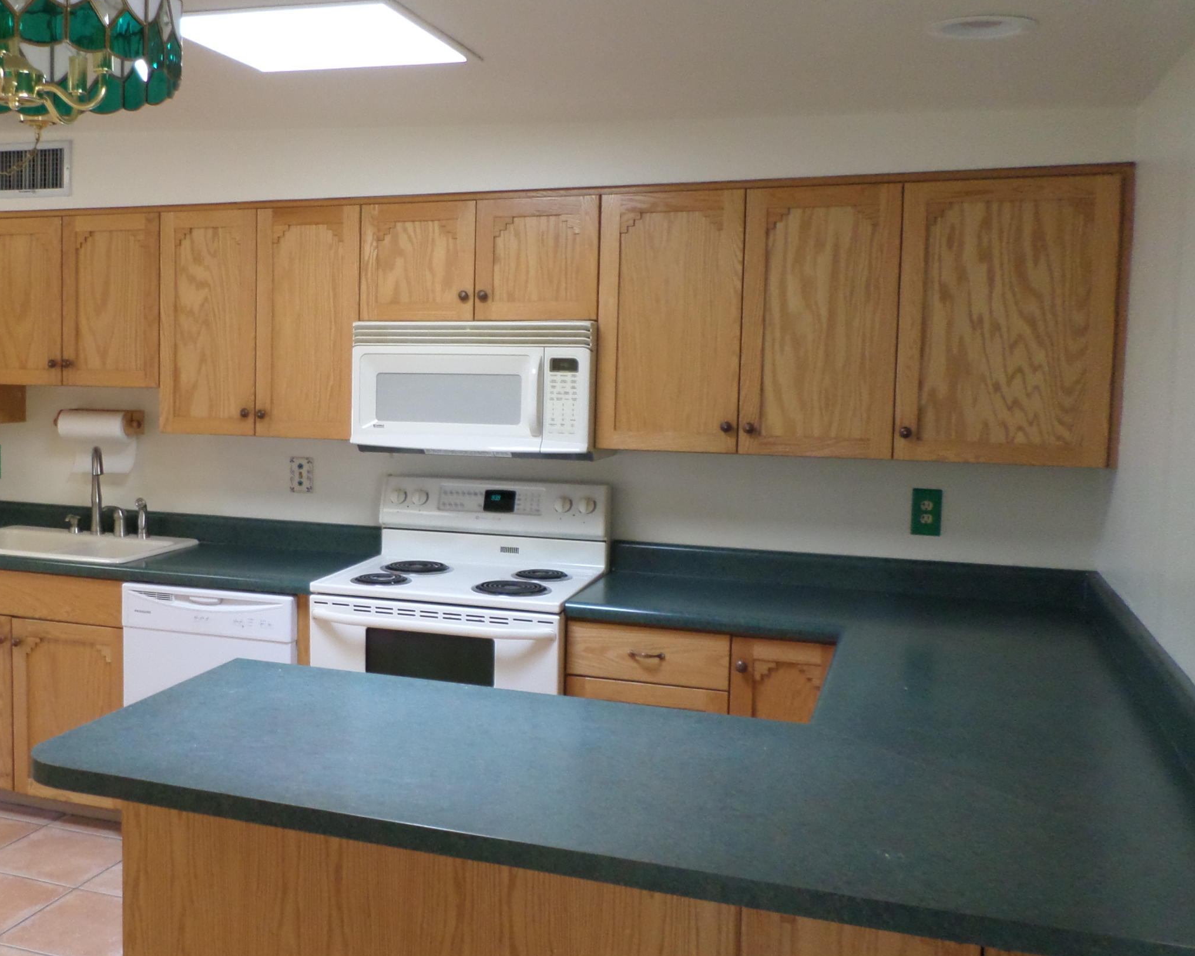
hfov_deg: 48.6
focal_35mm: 36
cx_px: 320
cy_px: 459
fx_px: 1273
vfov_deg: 41.1
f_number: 2.5
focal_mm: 4.5
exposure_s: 1/30
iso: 200
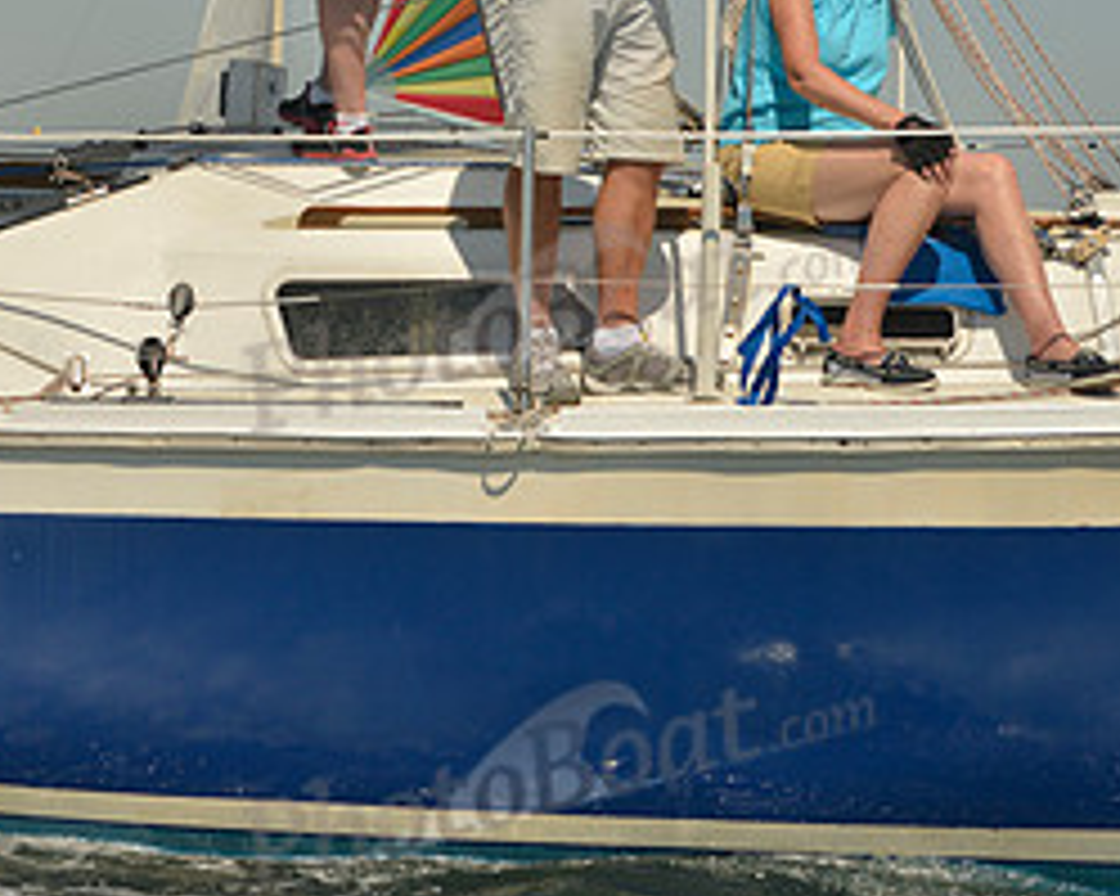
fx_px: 5070
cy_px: 146
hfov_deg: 12.5
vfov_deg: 10.1
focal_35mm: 153
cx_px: 13
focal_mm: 70
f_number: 7.1
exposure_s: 1/800
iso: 200
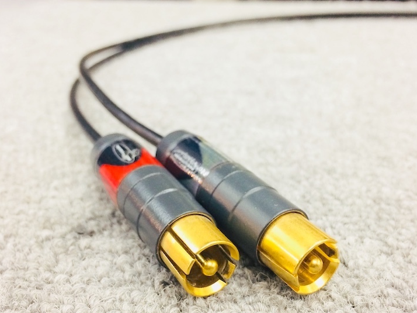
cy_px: 173
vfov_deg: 36.8
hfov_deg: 47.9
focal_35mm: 39
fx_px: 470
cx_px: 217
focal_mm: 4.15
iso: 100
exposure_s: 1/30
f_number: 2.2
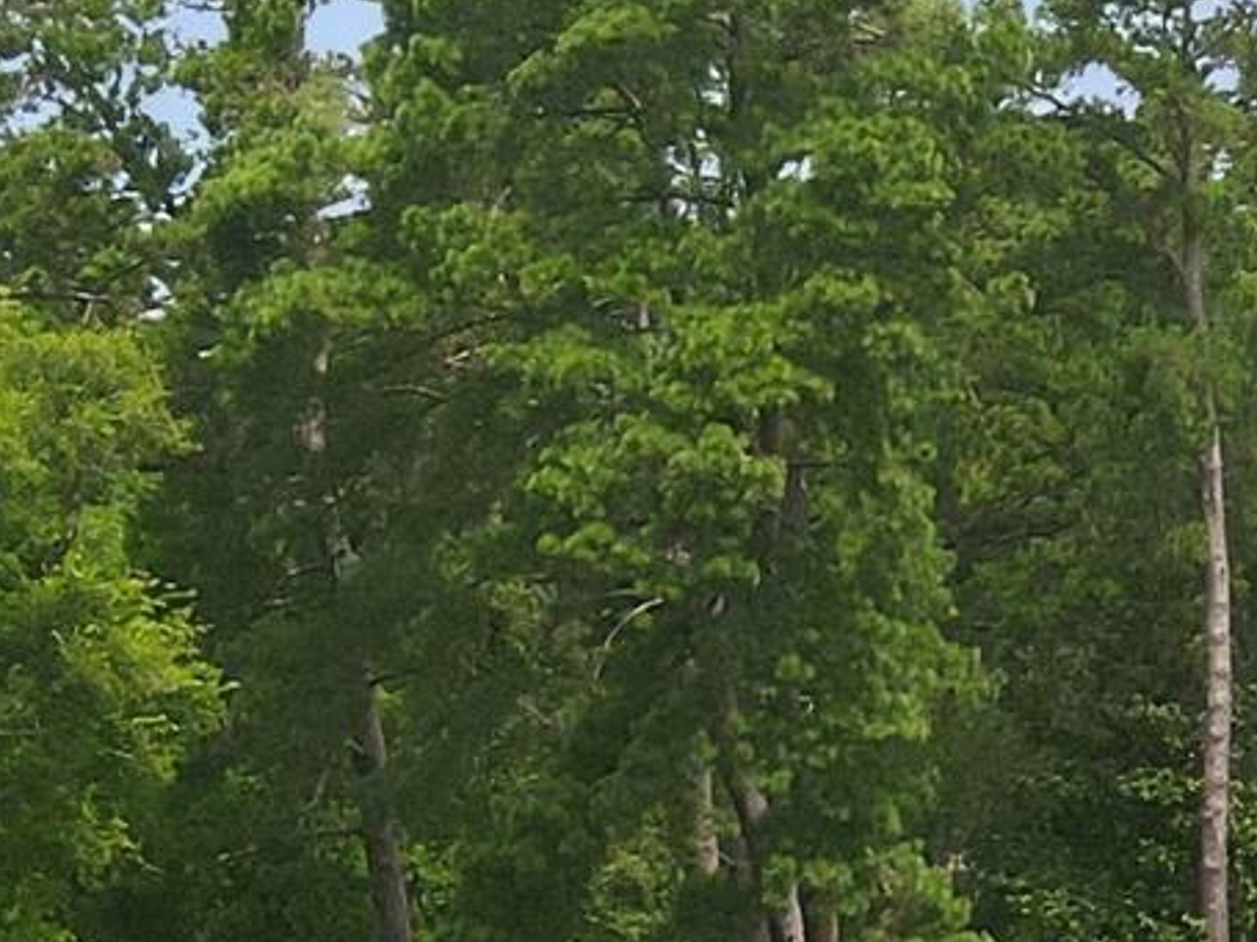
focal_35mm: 132
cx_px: 1716
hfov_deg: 14.2
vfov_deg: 10.8
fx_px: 4792
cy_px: 1424
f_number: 2.8
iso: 100
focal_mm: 4.5
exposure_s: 1/1000
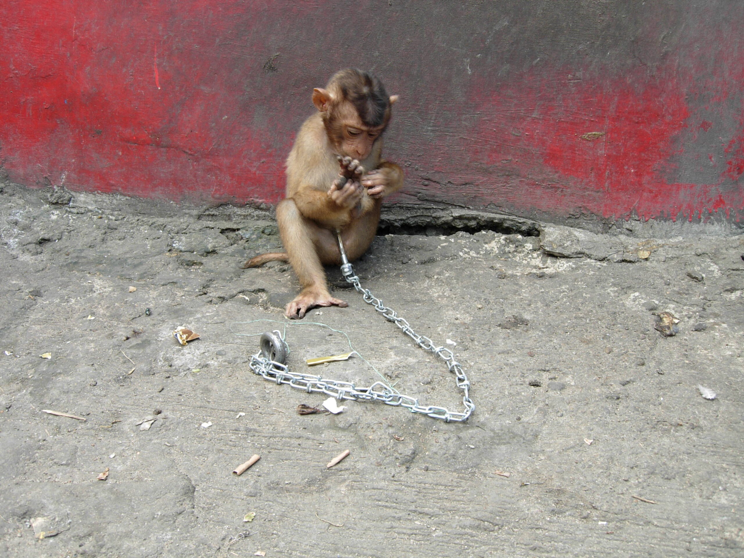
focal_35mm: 36
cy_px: 279
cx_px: 372
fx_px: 774
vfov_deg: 39.7
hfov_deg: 51.4
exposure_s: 1/57
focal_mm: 7.5
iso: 50
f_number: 3.8
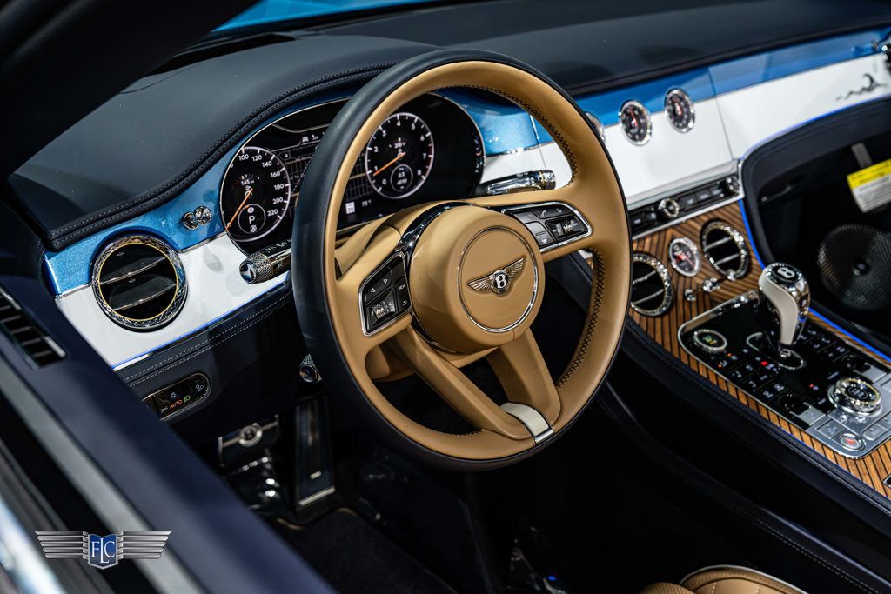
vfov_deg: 36.0
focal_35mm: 37
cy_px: 297
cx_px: 446
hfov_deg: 51.9
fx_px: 916
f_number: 4.5
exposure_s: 1/50
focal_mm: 37
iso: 1600
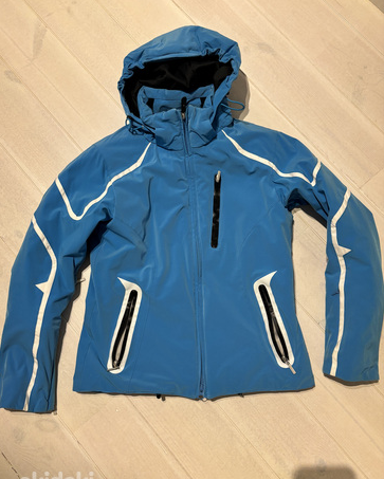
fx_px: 397
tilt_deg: -80.7
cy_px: 254
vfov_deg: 62.1
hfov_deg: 51.6
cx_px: 187
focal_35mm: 28
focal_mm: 5.96
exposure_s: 1/50
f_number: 1.6
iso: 125
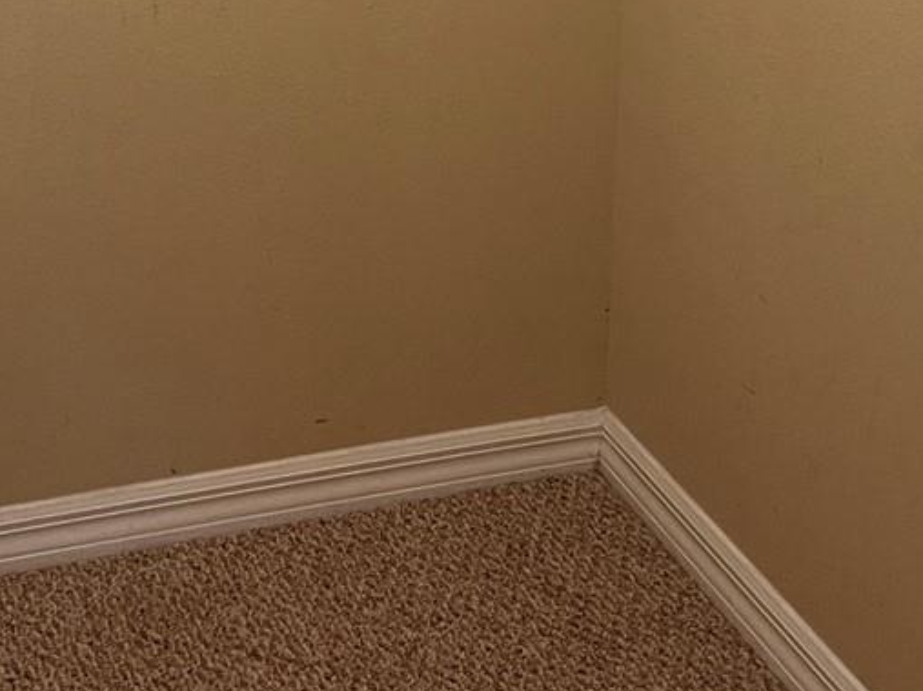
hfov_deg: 23.7
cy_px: -229
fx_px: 2186
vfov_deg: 16.9
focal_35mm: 82
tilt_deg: -13.7
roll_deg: -0.7
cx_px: 319
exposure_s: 1/60
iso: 200
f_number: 1.5
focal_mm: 5.7
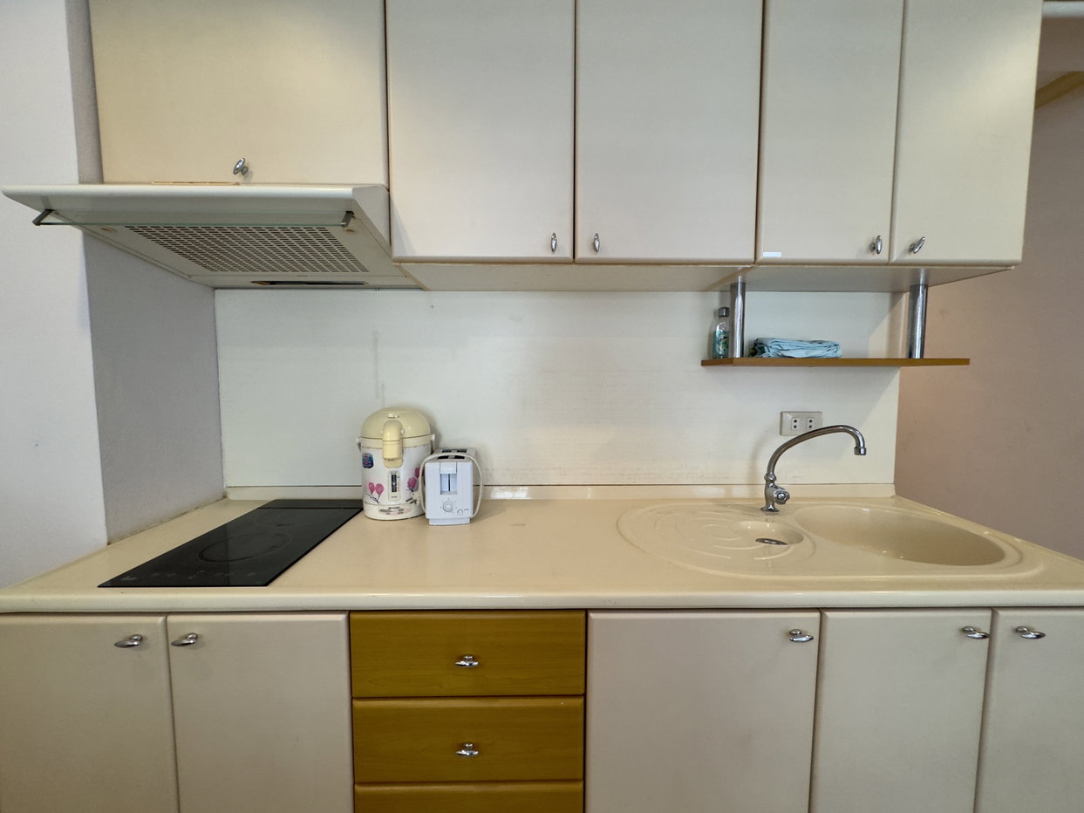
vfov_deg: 85.7
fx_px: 438
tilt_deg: -3.8
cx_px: 542
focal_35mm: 14
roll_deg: +0.1
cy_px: 406
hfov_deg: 102.1
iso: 160
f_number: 2.2
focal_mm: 2.22
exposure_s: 1/50
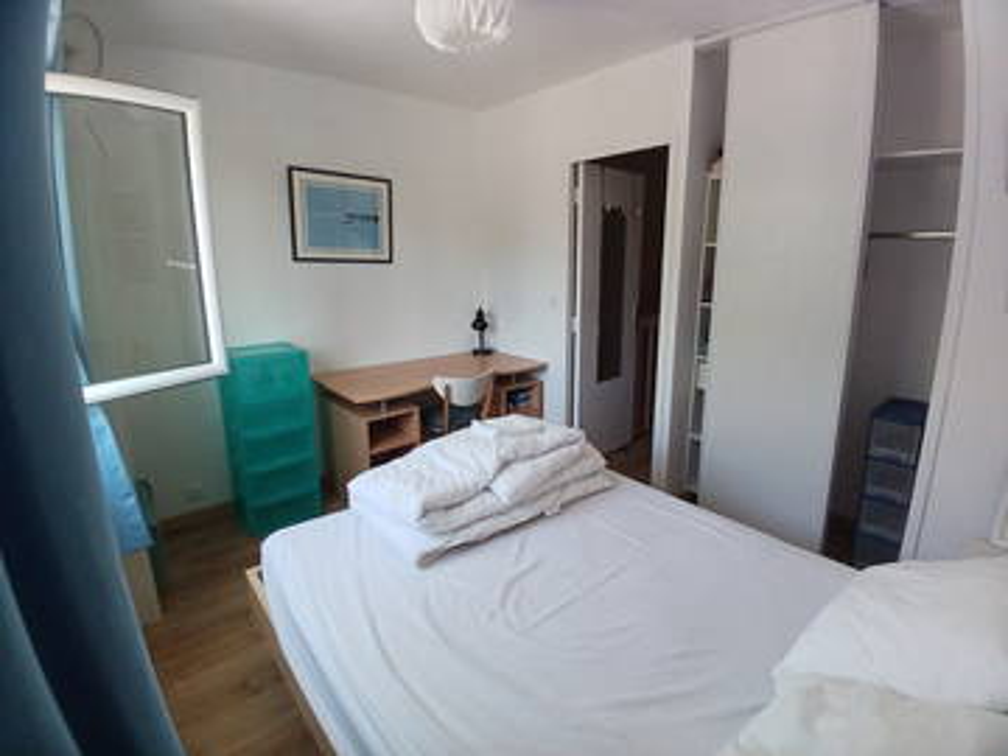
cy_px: 378
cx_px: 504
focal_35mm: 17
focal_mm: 1.4
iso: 100
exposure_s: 1/60
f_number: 2.2
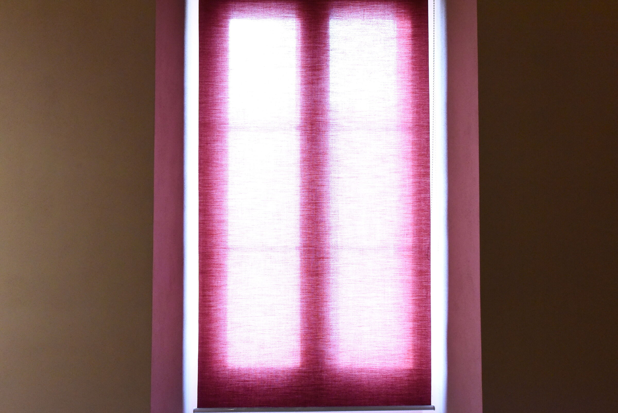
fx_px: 412
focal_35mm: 24
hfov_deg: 73.7
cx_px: 309
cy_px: 206
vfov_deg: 53.2
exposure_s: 1/250
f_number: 8
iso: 12800
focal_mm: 24
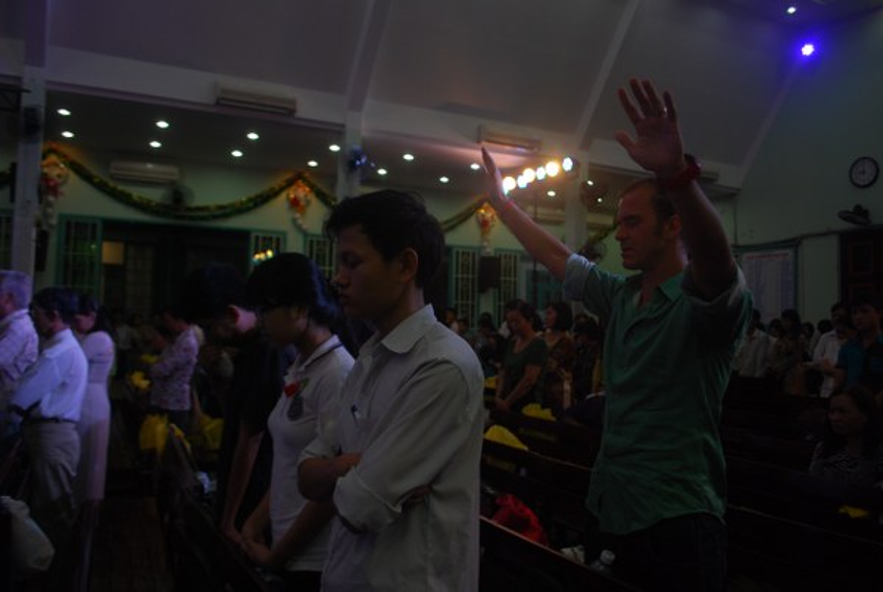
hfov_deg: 67.3
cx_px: 442
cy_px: 296
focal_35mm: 27
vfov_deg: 48.1
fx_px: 663
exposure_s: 1/60
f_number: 3.5
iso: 200
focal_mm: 18
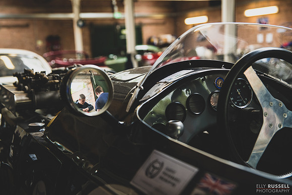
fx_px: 454
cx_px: 146
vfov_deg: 24.2
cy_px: 98
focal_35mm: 56
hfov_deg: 35.6
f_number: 4.5
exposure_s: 1/125
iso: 500
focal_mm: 56
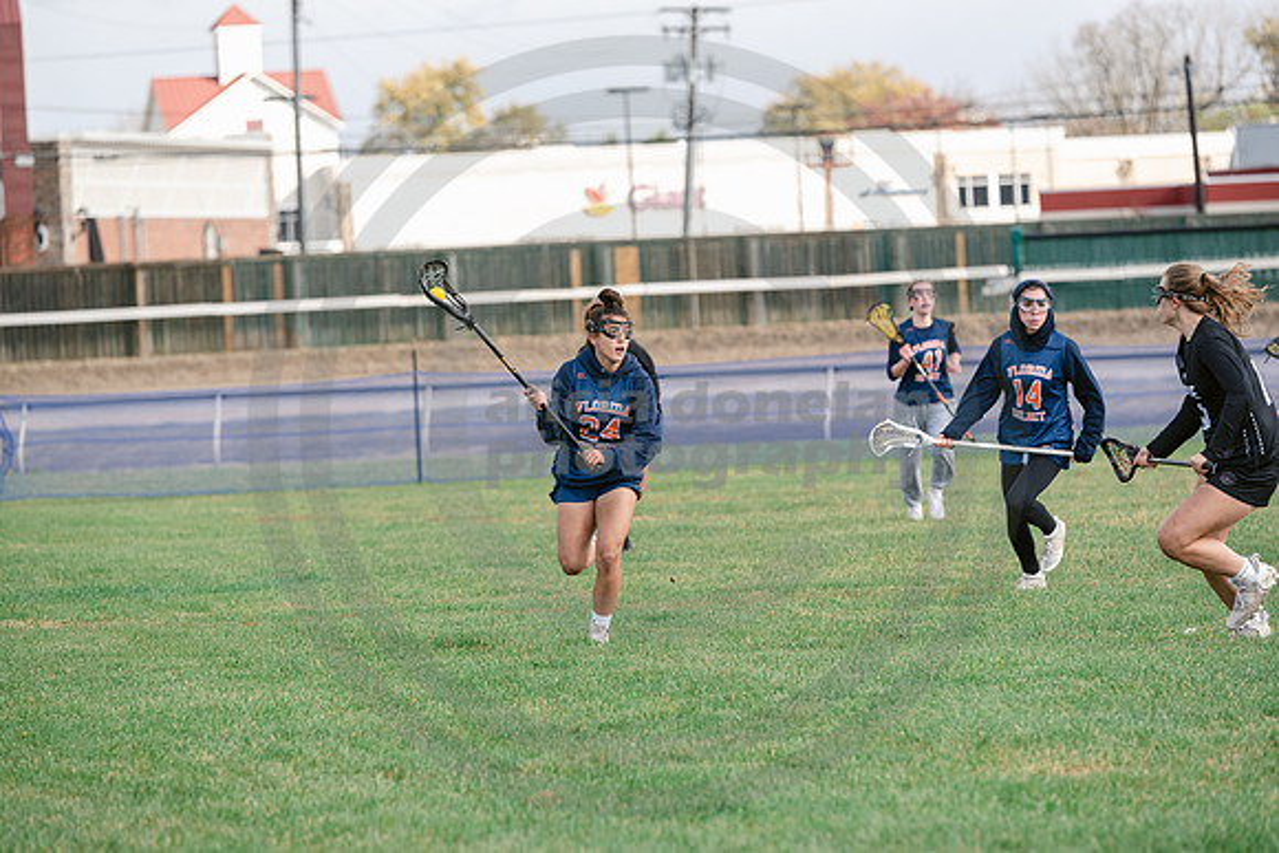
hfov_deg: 10.3
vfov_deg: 6.9
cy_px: 426
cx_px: 640
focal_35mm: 200
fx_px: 7107
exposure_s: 1/1600
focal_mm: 200
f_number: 5
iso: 400
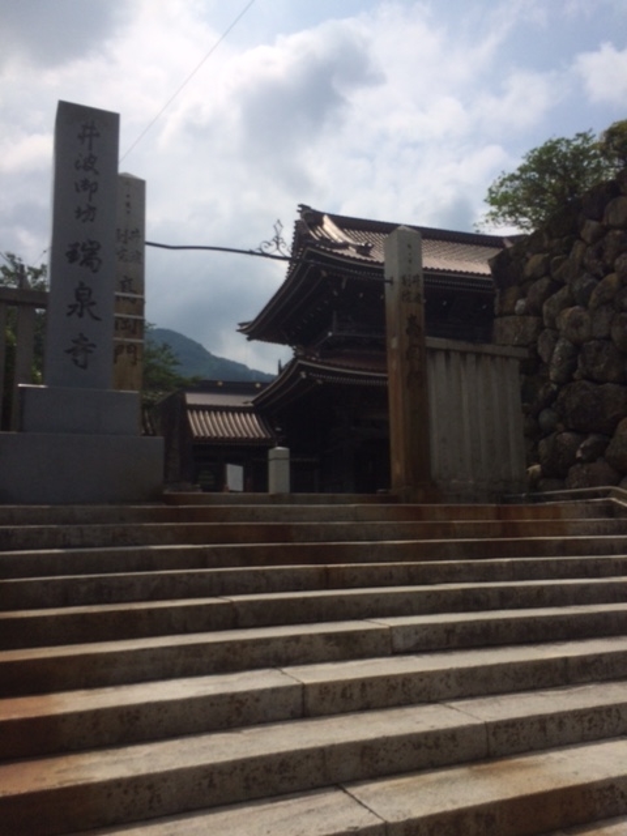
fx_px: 700
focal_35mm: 29
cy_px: 418
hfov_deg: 48.2
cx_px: 314
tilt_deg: +8.6
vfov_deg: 61.7
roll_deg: +2.9
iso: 40
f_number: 2.2
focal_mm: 4.15
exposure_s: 1/6849
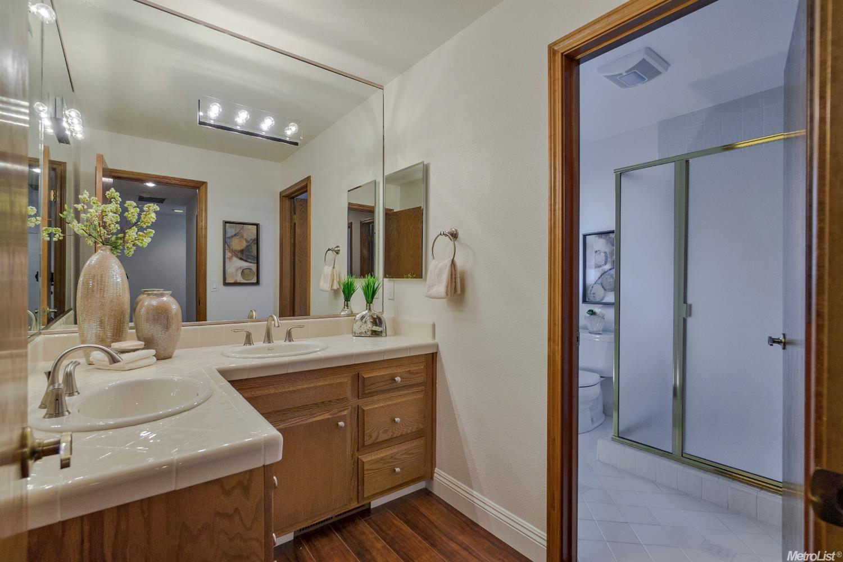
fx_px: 375
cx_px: 422
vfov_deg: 73.7
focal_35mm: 16
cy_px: 281
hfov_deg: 96.7
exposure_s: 1/20
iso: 100
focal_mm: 11
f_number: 5
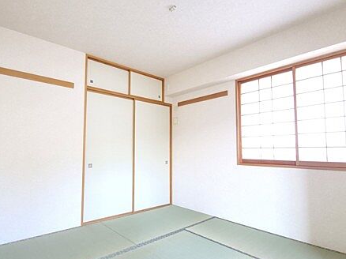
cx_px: 156
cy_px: 138
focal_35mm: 19
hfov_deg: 84.5
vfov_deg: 68.6
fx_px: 190
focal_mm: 1.8
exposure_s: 1/33
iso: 500
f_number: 2.2
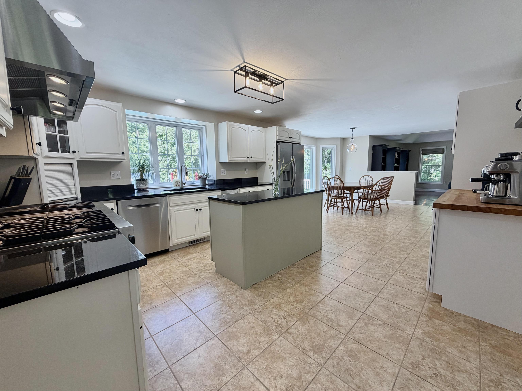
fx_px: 211
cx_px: 261
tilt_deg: -7.1
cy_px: 196
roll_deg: +1.0
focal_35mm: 14
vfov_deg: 85.7
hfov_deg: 102.1
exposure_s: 1/120
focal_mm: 2.22
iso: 125
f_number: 2.2
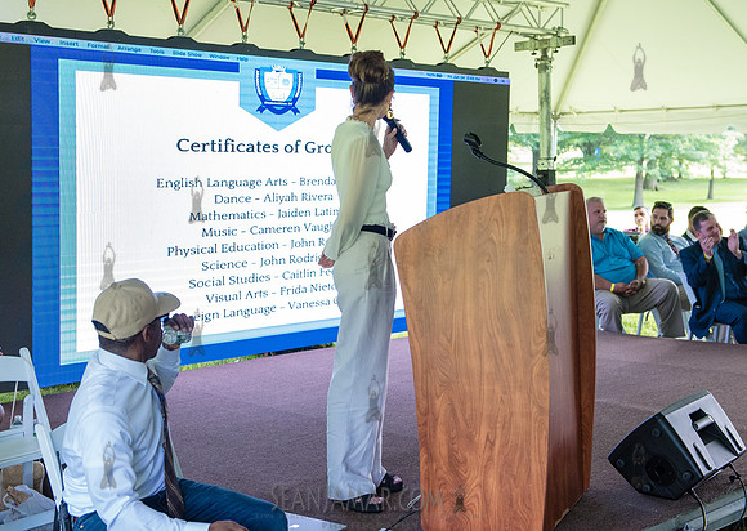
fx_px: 1091
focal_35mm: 52
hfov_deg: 37.8
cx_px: 372
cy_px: 241
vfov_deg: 27.3
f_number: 4
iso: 2500
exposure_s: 1/400
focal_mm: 40
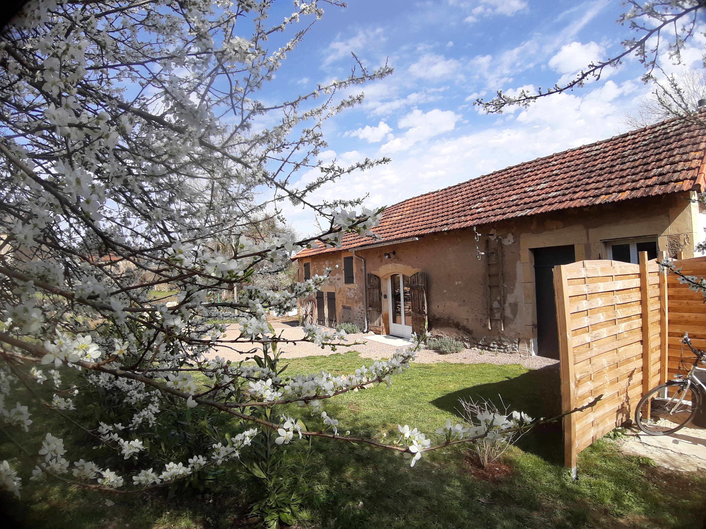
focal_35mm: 18
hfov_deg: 87.8
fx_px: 367
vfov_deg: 71.6
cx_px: 353
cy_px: 264
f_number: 2.4
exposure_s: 1/830
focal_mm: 1.87
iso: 40
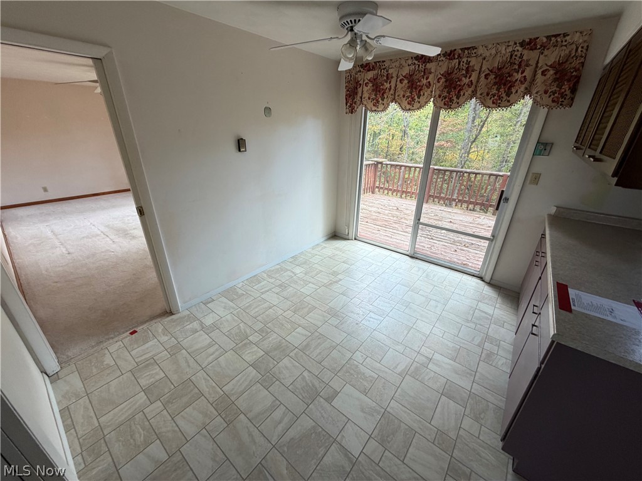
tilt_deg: -23.9
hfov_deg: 102.1
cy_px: 240
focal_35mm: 14
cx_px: 321
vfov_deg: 85.7
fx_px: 260
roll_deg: -0.7
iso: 160
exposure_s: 1/121
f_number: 2.2
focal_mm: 2.22
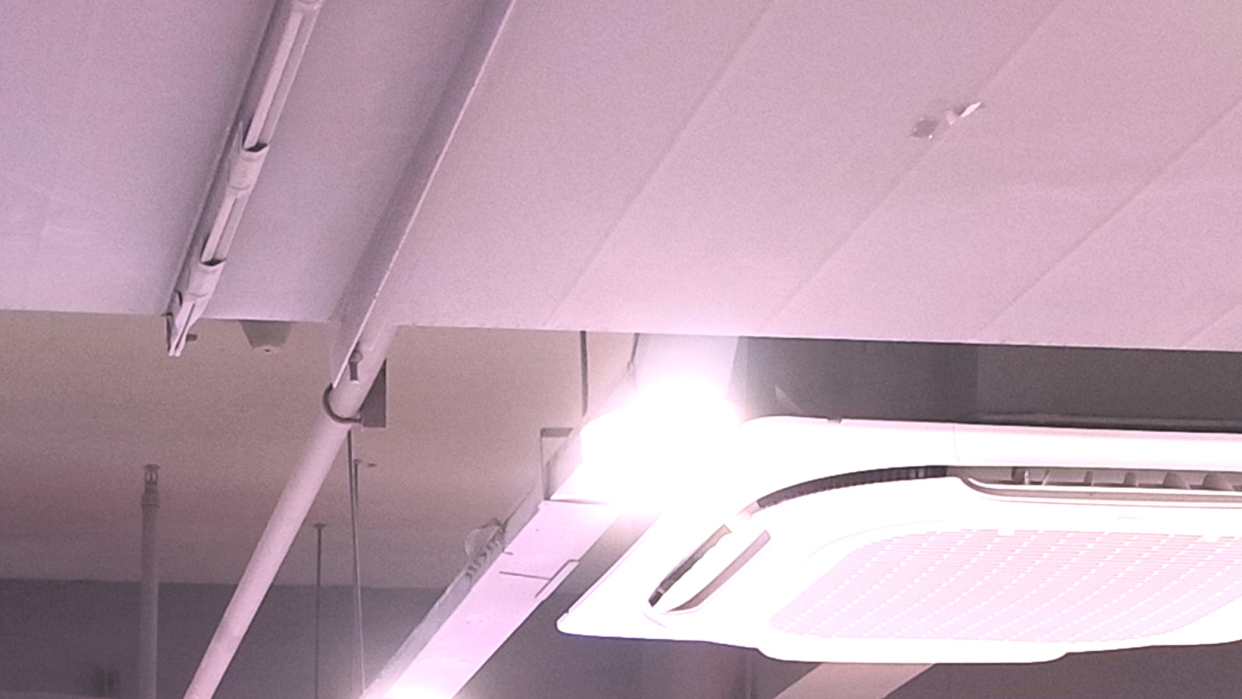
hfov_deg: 21.2
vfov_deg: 10.3
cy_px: 1794
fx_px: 3228
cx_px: 82
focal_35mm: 98
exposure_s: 1/50
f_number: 1.65
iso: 640
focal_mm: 6.14
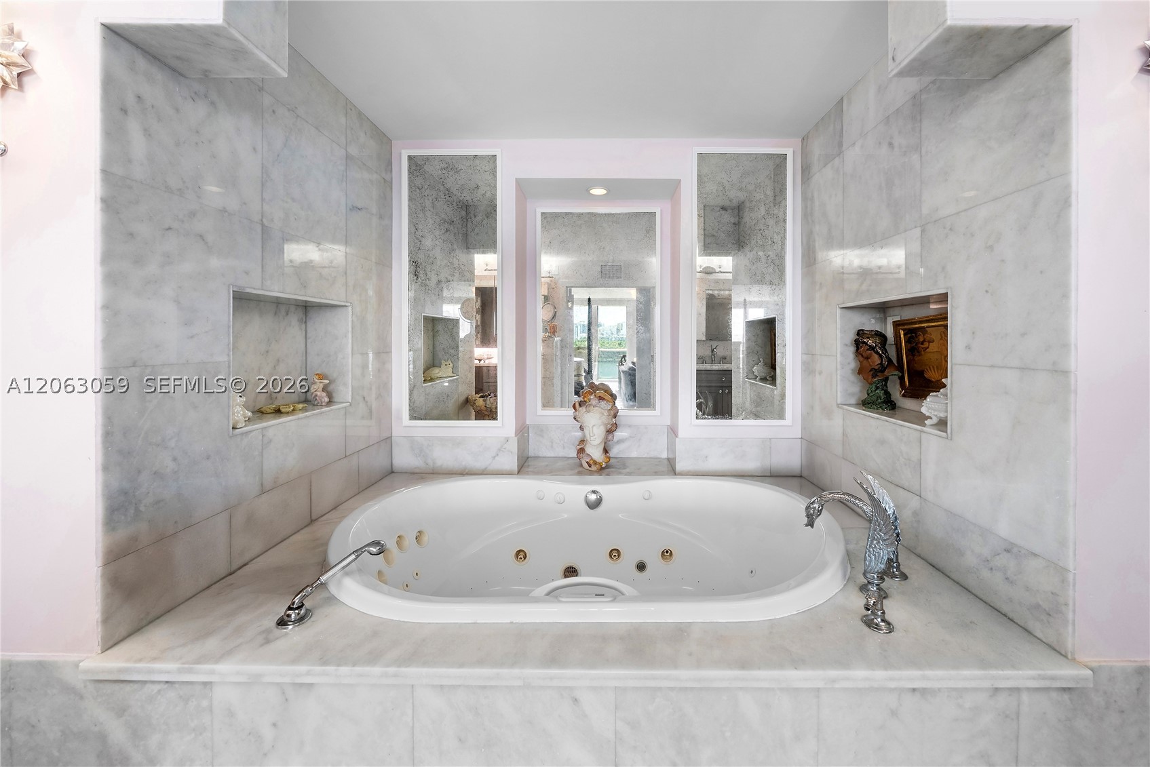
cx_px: 575
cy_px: 384
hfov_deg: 112.6
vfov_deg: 90.0
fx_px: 383
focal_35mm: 12
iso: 200
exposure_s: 1/40
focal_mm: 12
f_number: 8
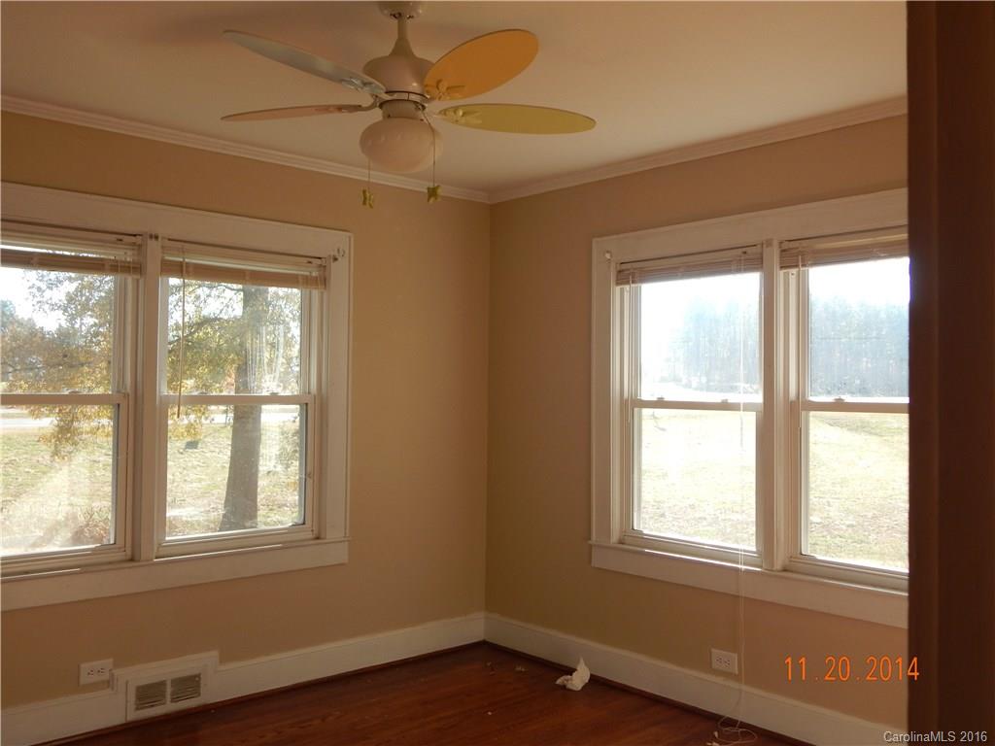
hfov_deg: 58.4
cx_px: 498
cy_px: 373
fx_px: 891
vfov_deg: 45.4
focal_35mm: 31
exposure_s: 1/200
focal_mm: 5.6
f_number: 3.2
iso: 125
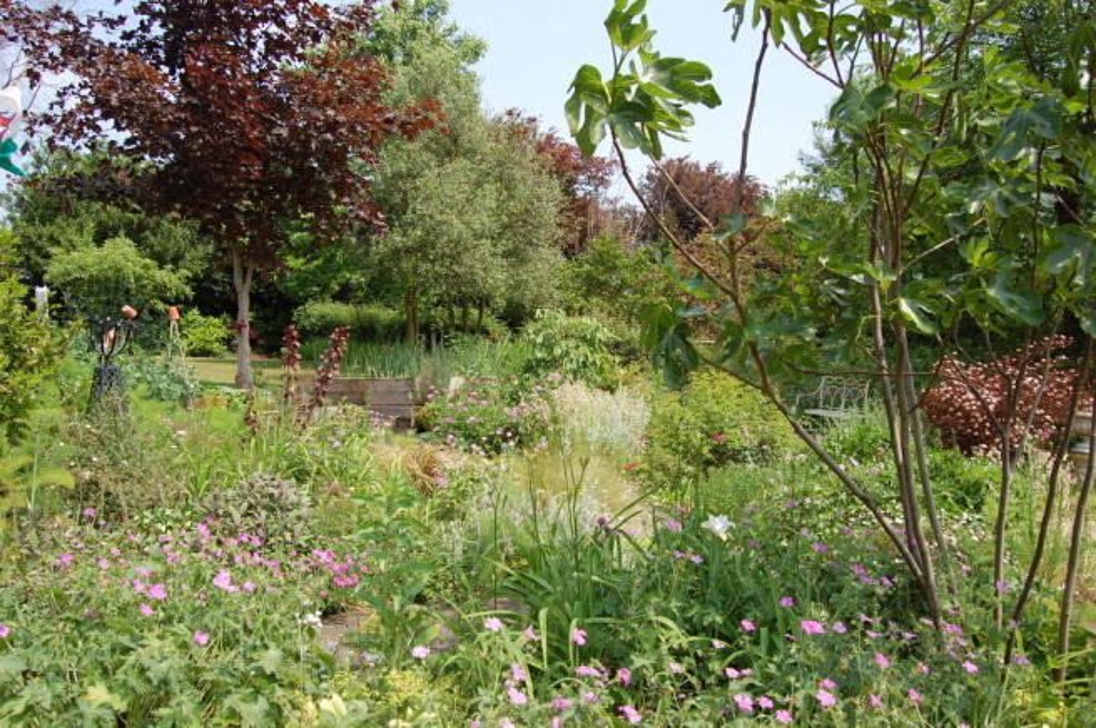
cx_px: 548
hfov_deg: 67.4
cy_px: 364
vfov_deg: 47.8
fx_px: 821
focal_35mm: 27
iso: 200
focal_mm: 18
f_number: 8
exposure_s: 1/250
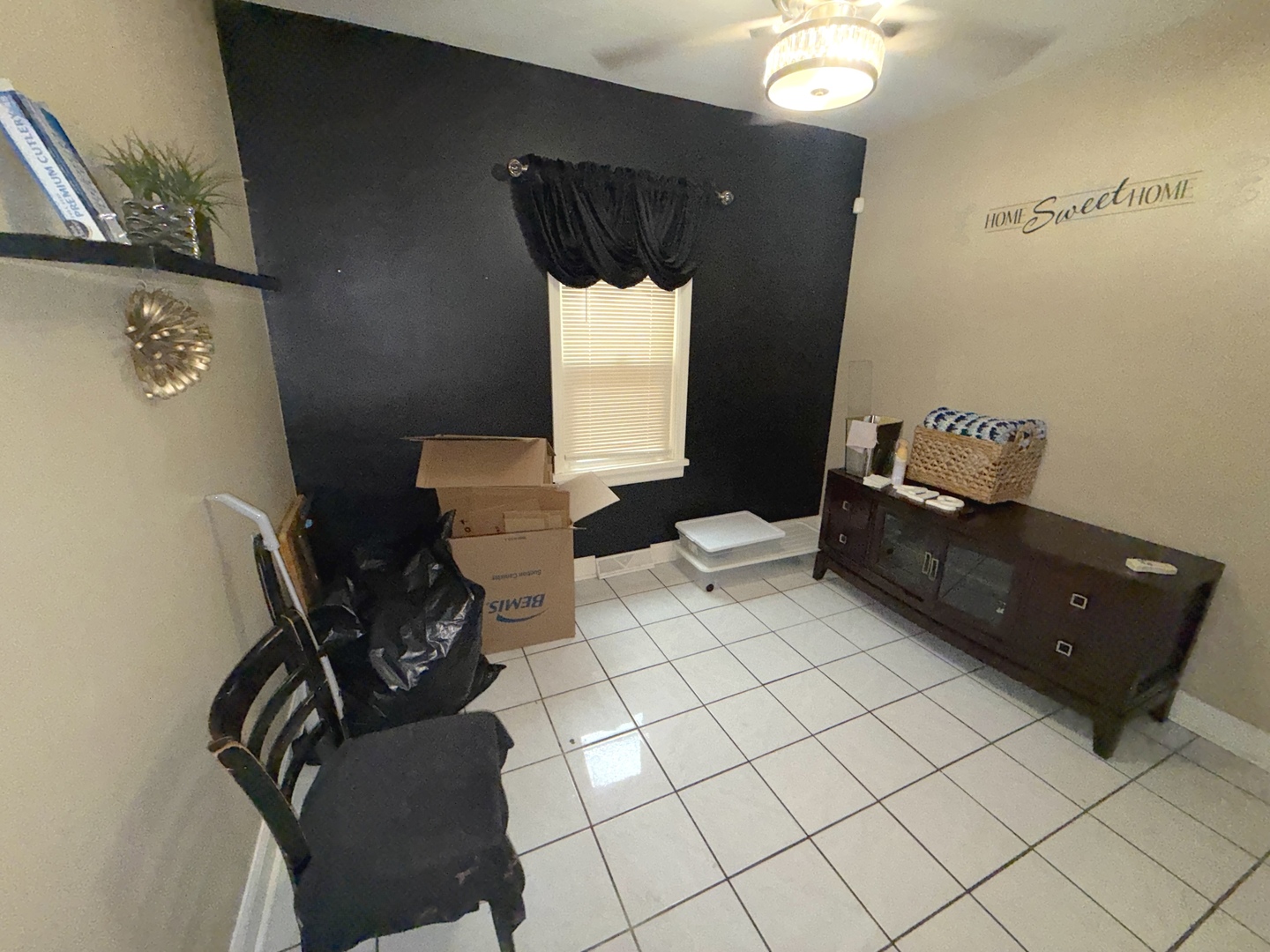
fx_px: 514
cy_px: 476
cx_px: 635
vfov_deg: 85.7
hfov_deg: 102.1
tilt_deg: -16.5
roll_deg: -1.5
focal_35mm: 14
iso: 320
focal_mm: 2.22
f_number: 2.2
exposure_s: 1/60
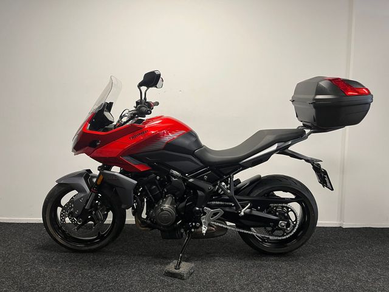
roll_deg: -1.2
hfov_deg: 67.3
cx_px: 194
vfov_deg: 53.1
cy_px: 146
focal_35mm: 26
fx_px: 292
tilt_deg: -3.2
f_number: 1.6
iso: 64
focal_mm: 5.1
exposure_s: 1/50
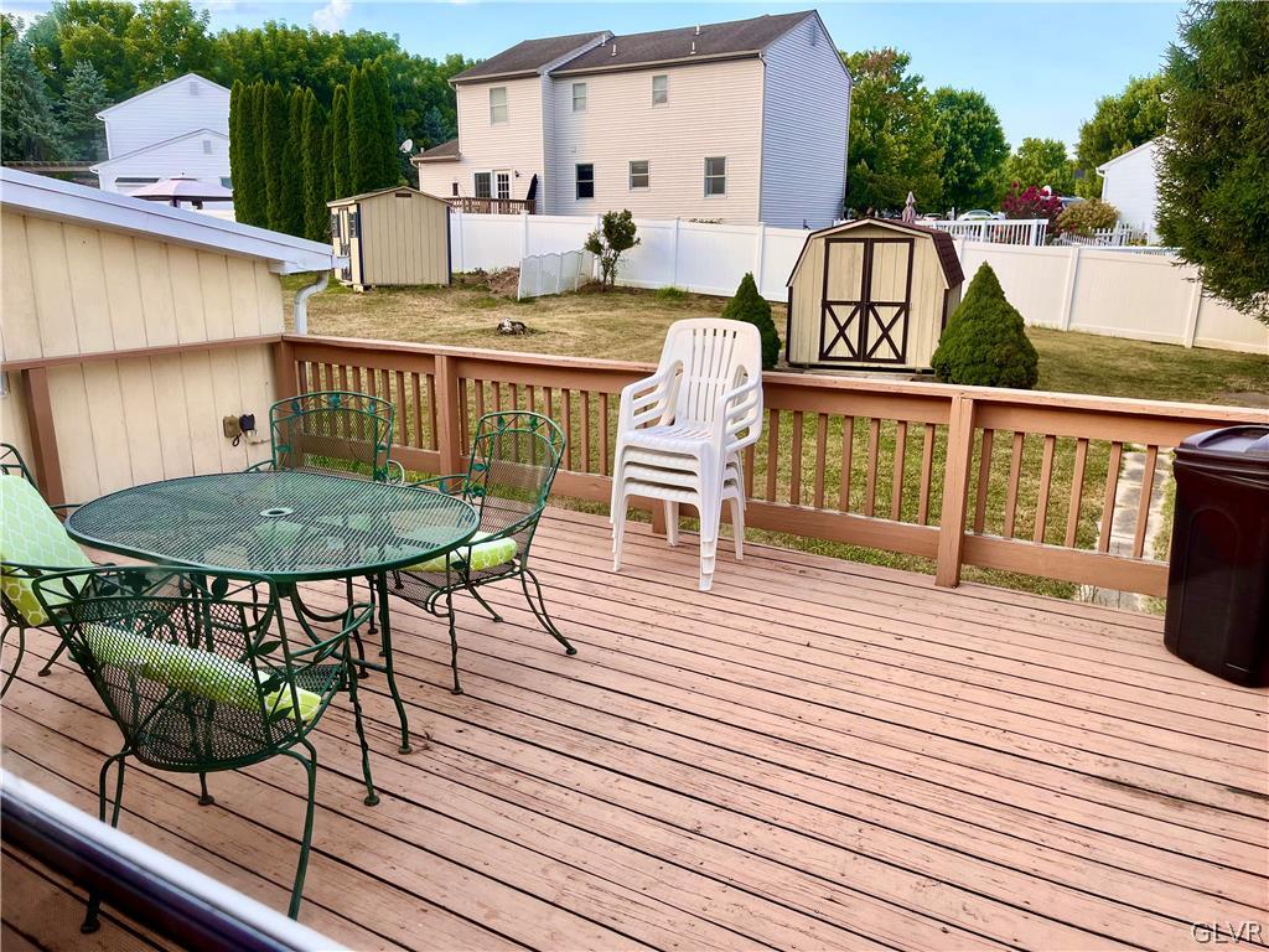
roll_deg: -0.6
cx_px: 634
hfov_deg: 67.3
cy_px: 476
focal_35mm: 26
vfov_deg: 53.1
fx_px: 953
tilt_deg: -14.4
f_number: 1.6
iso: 50
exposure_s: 1/481
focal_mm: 5.1
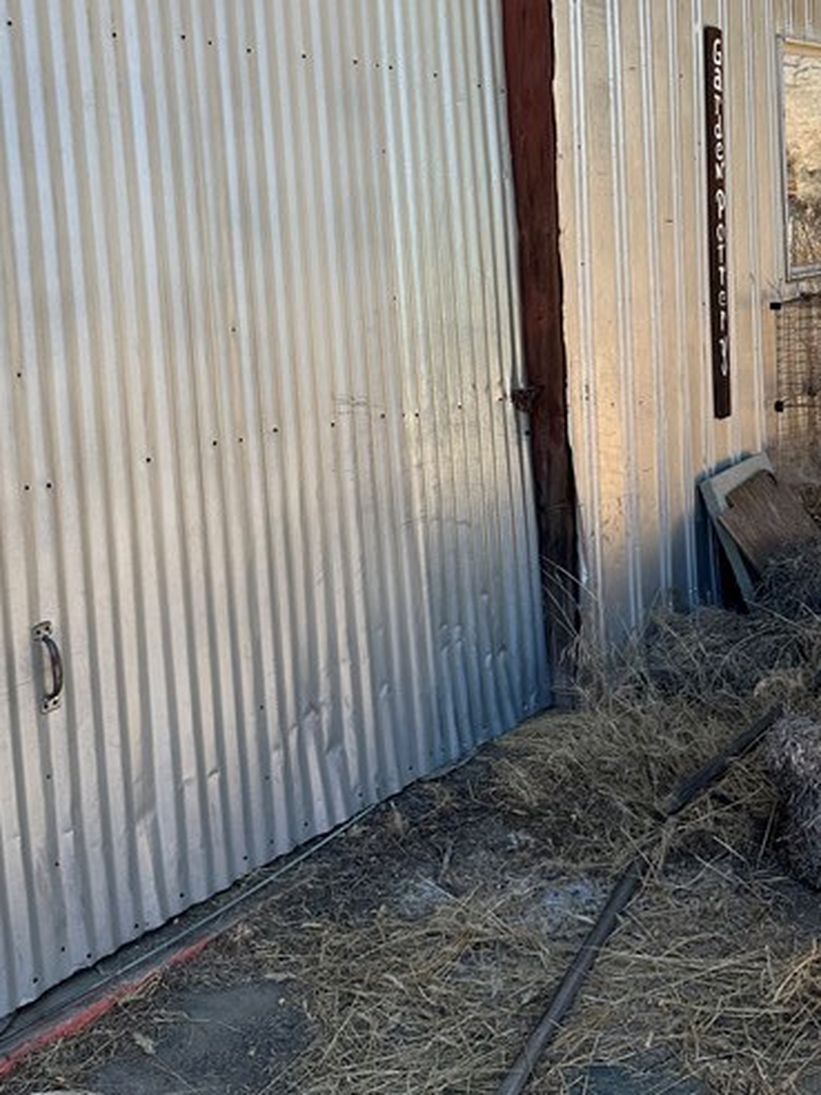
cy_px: 303
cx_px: 456
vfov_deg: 37.4
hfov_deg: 29.1
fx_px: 1581
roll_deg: +3.0
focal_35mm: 50
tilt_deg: -3.1
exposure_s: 1/1495
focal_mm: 6.86
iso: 80
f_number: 1.78
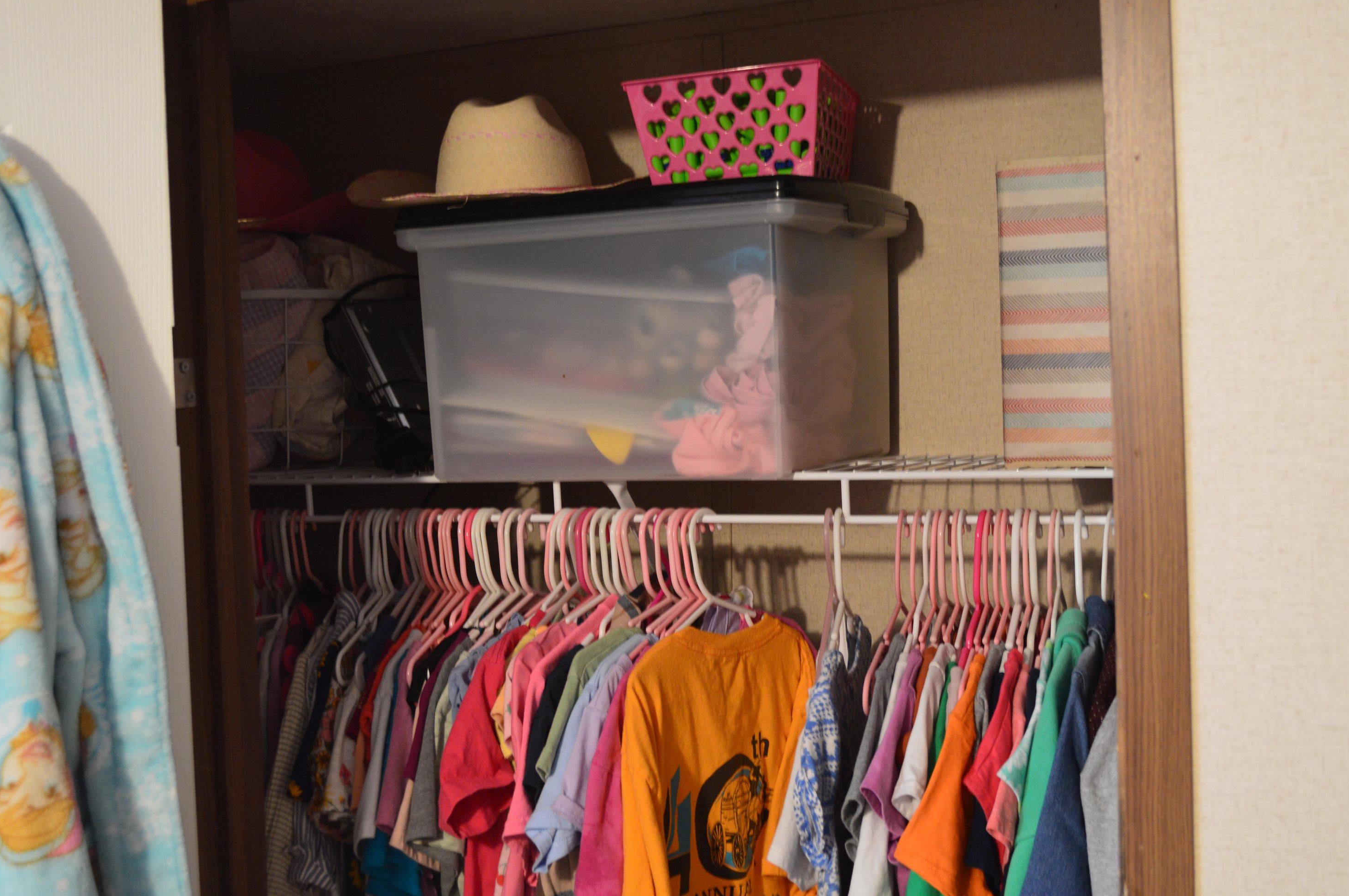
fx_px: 1704
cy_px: 465
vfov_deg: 29.5
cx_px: 696
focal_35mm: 46
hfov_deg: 43.2
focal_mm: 29
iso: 800
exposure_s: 1/13
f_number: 4.5
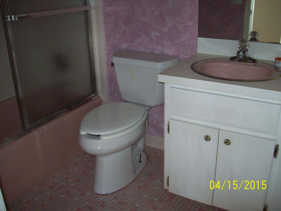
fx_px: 292
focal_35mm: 36
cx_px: 140
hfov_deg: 51.4
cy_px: 106
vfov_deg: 39.7
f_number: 2.7
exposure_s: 1/64
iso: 200
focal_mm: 6
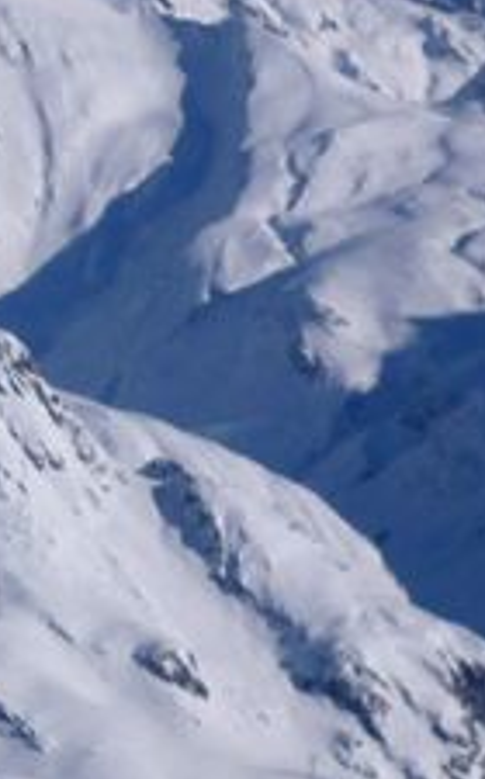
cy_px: 460
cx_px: -436
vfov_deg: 5.6
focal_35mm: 377
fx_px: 7999
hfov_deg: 3.4
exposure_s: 1/200
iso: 100
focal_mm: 13.9
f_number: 16
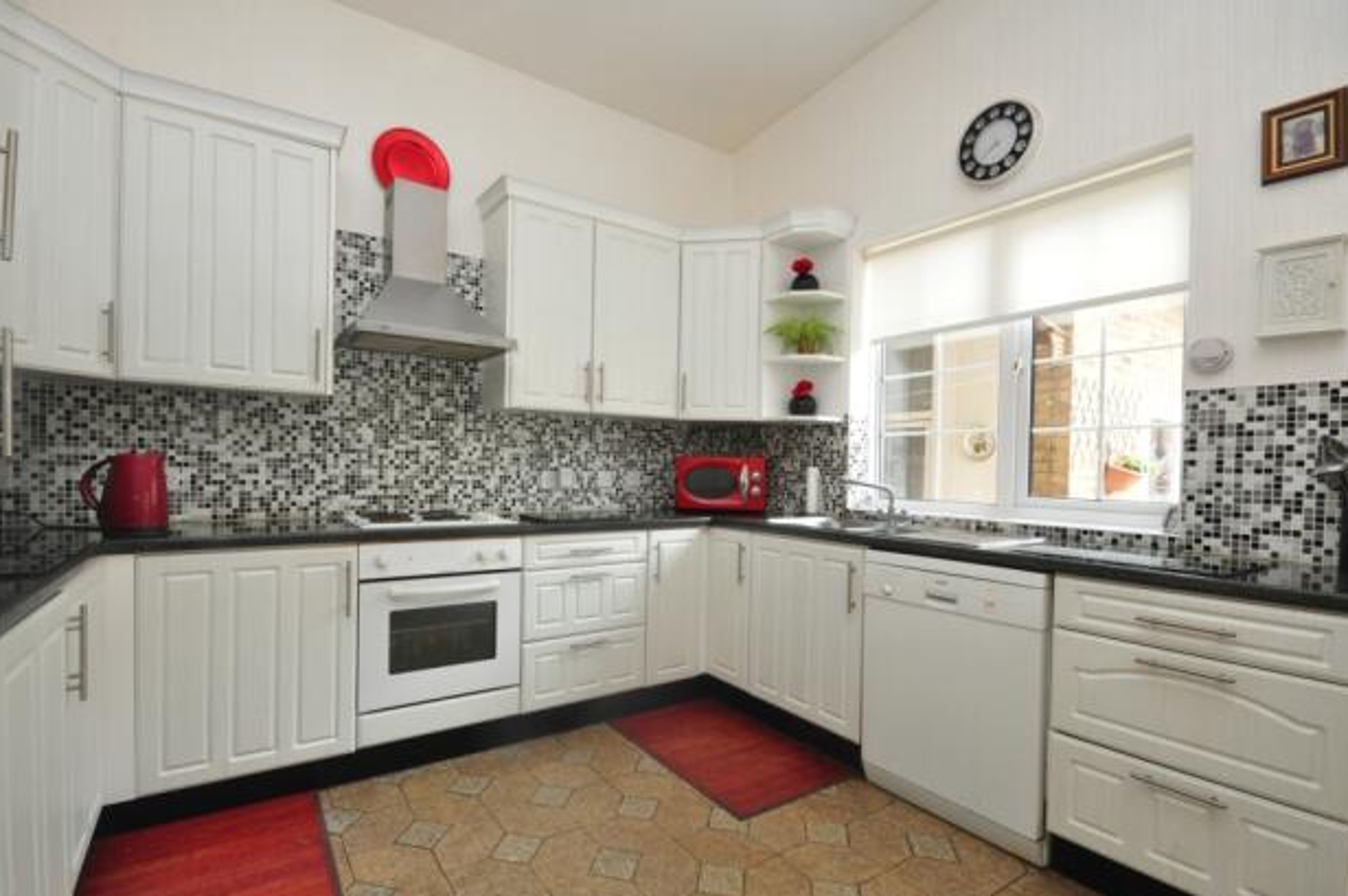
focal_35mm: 16
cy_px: 460
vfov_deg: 73.6
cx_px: 640
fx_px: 599
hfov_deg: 96.7
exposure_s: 1/30
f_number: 11
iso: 800
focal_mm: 10
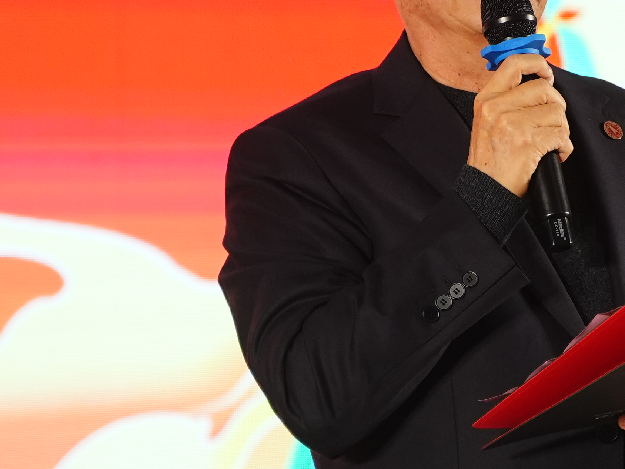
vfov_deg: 5.1
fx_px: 5308
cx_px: 447
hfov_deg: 6.7
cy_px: 175
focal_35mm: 294
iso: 800
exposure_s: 1/250
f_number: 2.8
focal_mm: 75
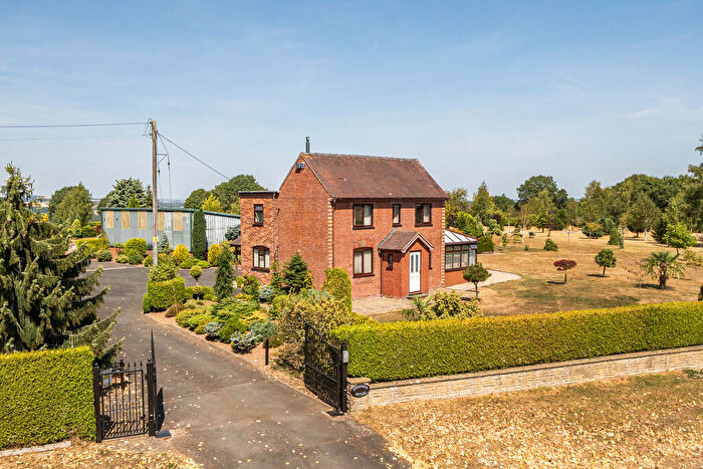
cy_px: 234
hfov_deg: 60.3
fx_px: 605
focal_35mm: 31
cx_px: 352
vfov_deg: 42.3
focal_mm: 21
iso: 400
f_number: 8
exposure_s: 1/2000
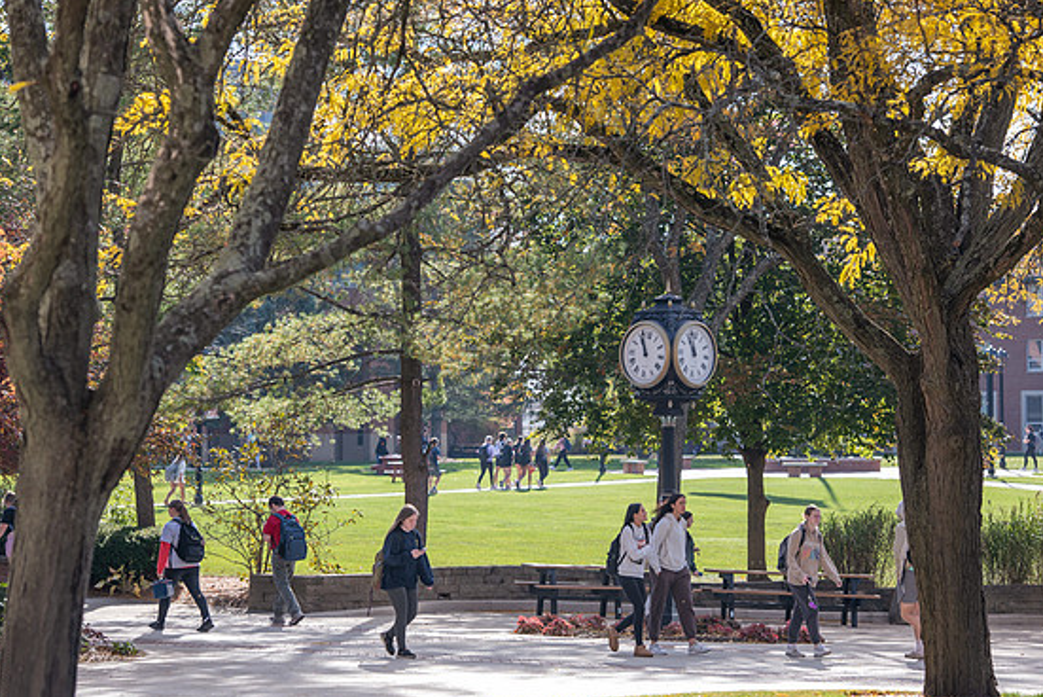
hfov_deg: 16.8
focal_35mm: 122
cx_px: 528
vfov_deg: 11.2
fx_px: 3536
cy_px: 363
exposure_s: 1/500
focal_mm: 116
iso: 200
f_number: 4.5
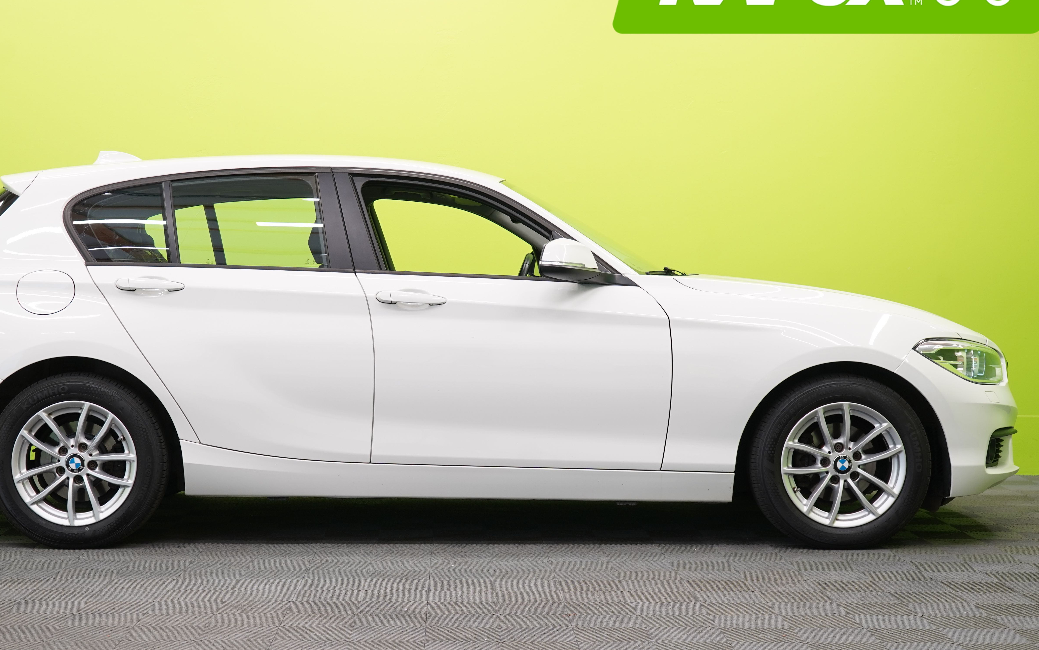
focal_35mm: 64
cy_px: 315
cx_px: 449
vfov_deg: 20.3
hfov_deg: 31.9
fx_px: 1812
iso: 400
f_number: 5
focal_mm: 50
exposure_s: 1/30
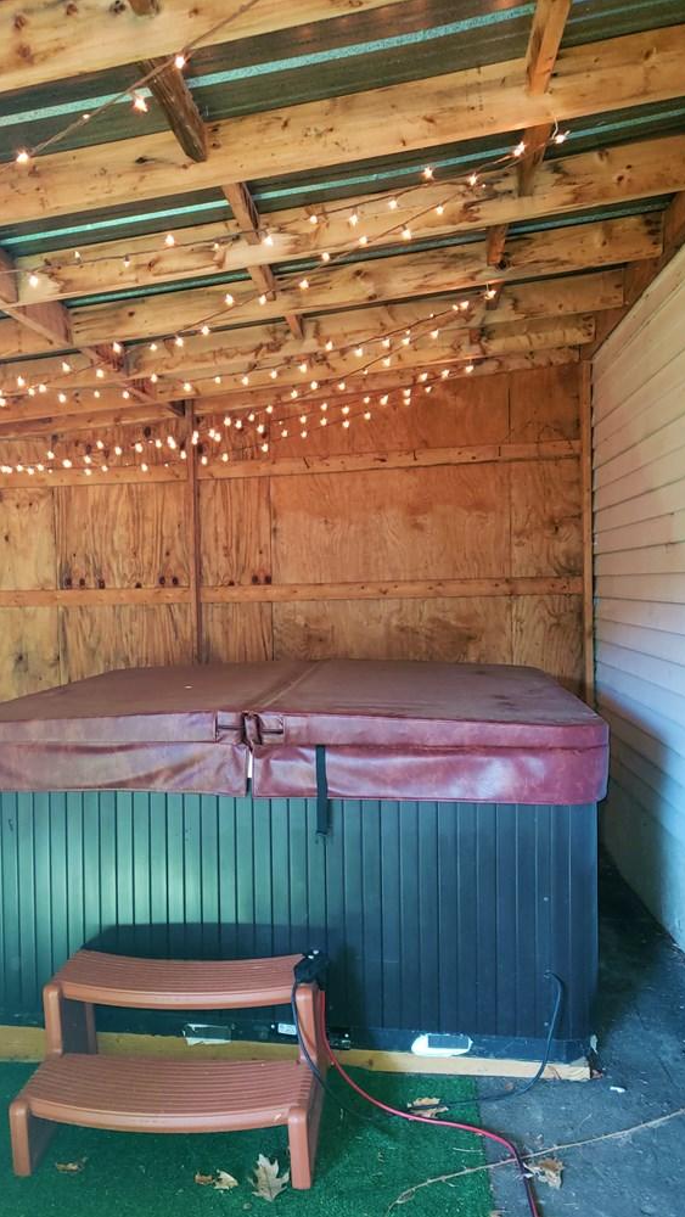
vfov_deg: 66.0
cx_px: 232
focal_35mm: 29
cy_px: 622
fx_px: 936
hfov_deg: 39.8
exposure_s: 1/10
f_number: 1.5
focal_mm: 4.3
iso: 160
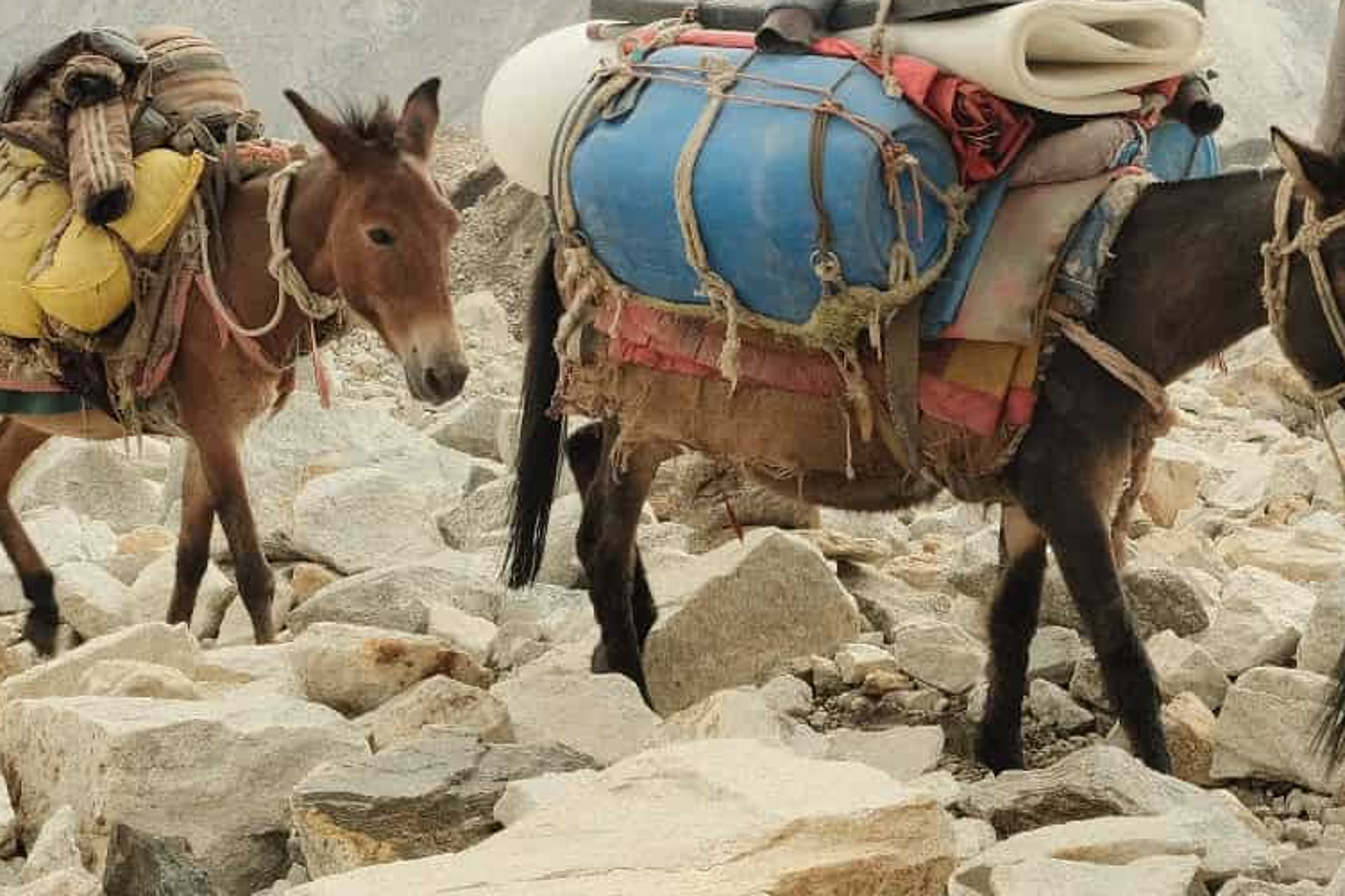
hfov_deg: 18.4
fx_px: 4146
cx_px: 780
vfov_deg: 12.2
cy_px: -48
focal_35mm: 111
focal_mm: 31.5
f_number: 11
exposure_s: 1/210
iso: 640
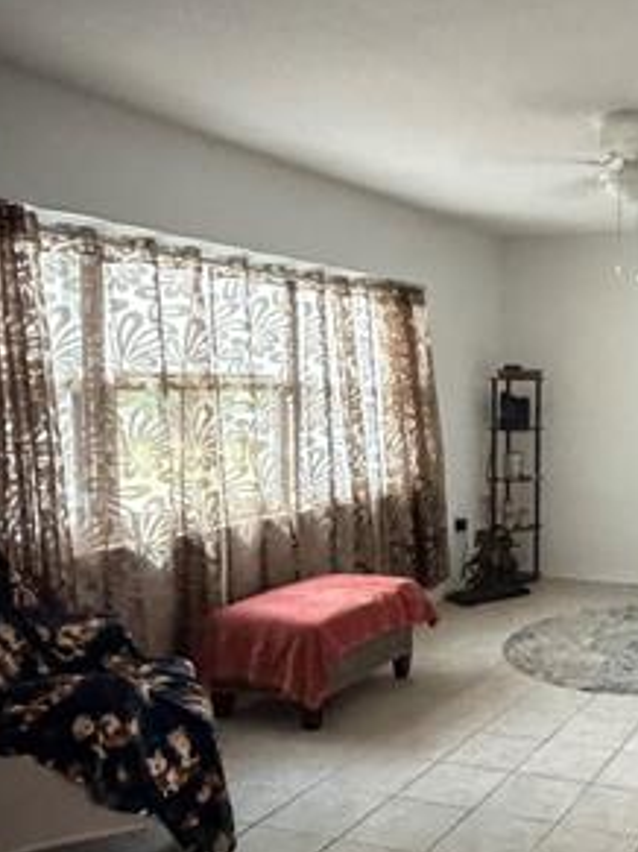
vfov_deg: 50.1
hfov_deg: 34.3
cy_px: 454
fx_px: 910
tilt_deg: -3.7
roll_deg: -1.4
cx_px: 670
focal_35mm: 37
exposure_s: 1/40
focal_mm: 2.22
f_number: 2.2
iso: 1250
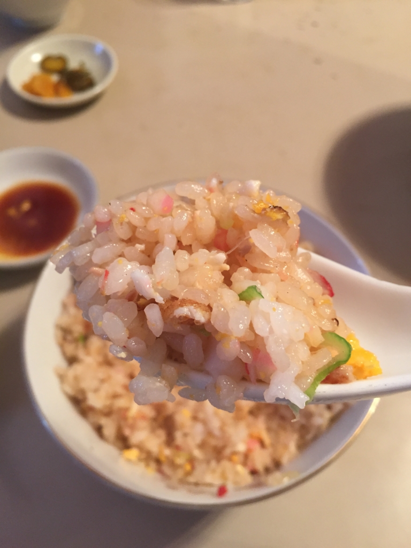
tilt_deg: -57.7
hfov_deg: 48.2
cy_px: 274
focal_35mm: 29
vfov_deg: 61.7
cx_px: 206
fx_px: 459
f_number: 2.2
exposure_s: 1/33
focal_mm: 4.15
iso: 160
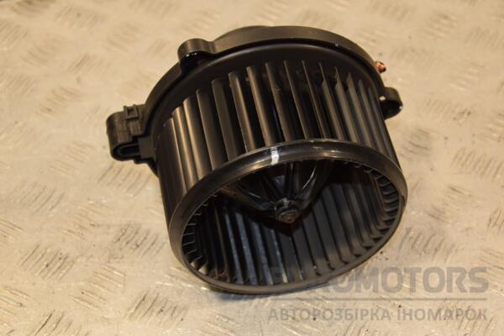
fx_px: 1092
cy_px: 168
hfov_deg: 26.0
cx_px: 252
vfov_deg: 17.5
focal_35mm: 78
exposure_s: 1/160
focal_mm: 52
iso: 800
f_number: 5
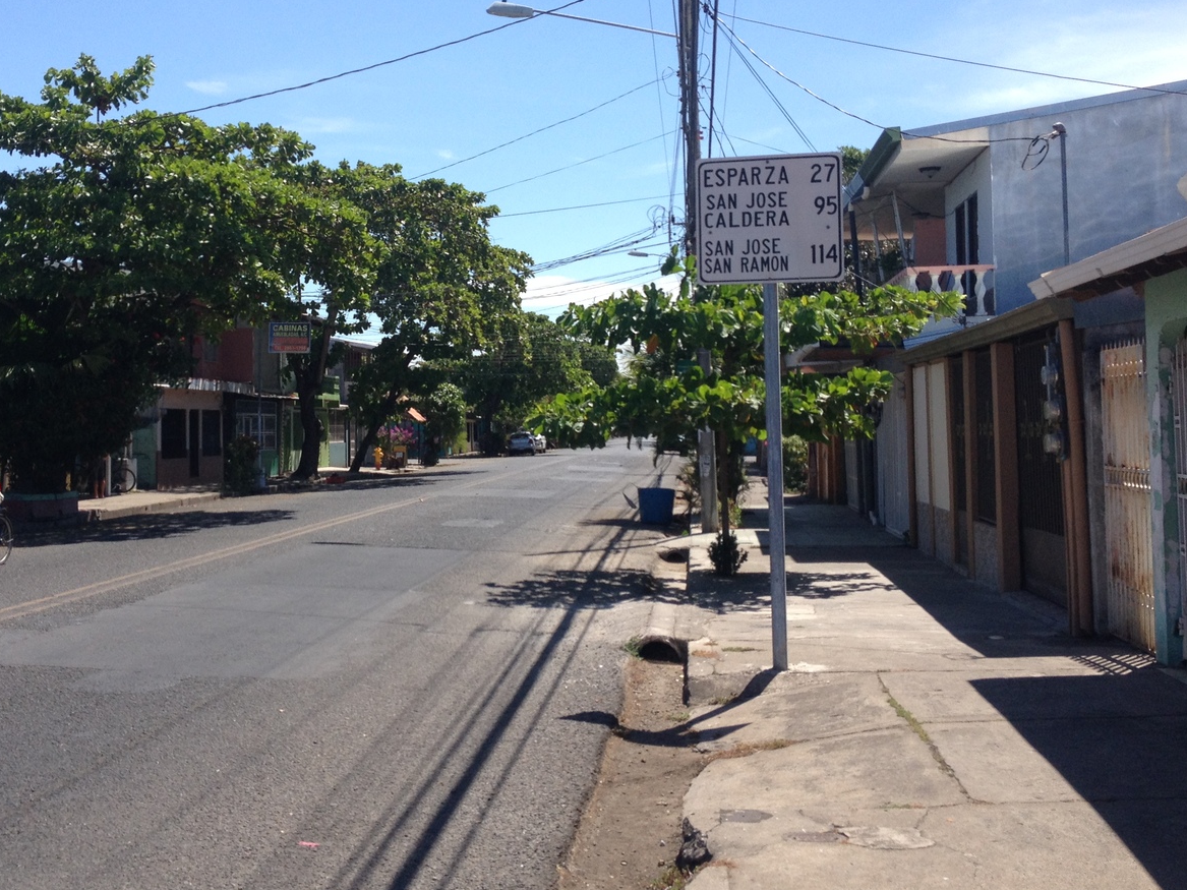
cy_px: 354
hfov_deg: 39.4
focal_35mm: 48
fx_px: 1646
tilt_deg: -0.5
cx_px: 434
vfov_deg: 30.2
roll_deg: +0.2
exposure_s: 1/1381
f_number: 2.4
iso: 50
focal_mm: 4.28
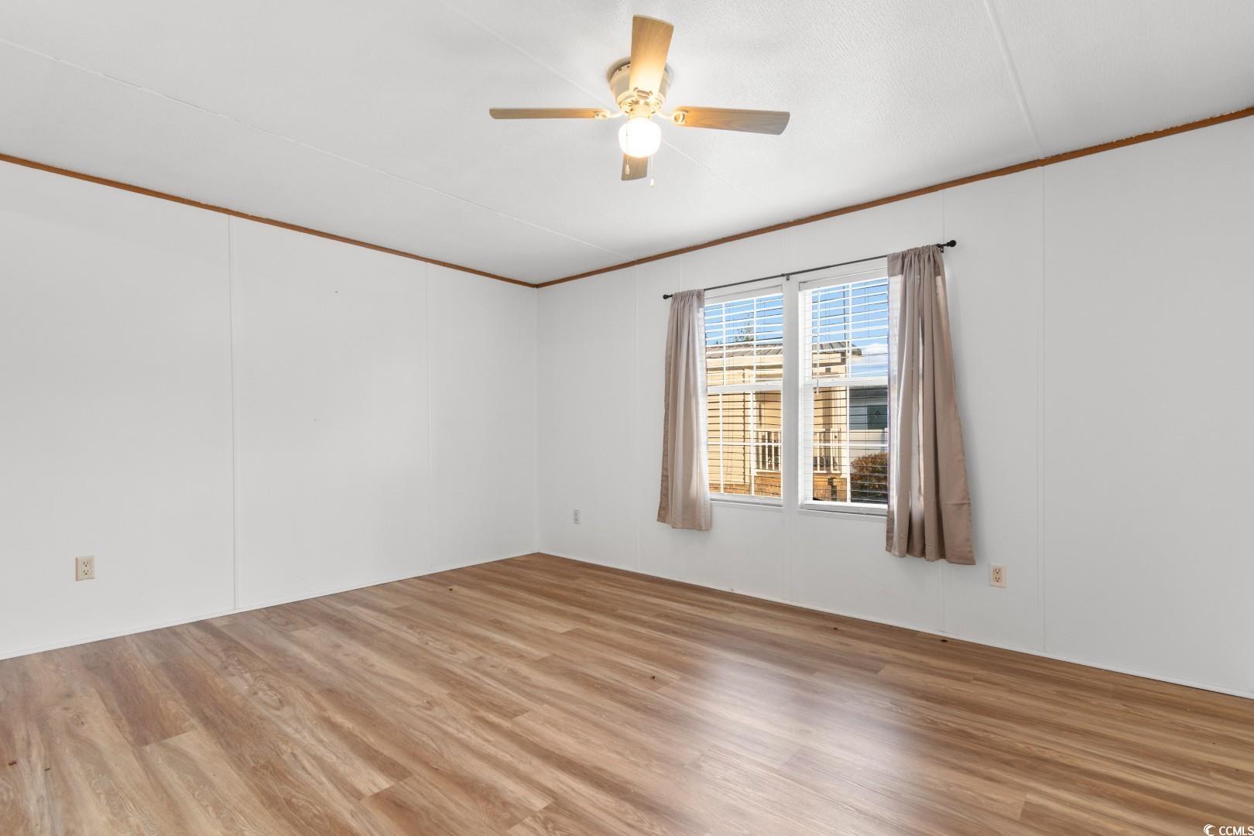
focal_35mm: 16
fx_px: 557
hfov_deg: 96.7
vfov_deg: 73.7
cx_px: 627
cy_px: 418
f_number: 4.8
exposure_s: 1
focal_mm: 11
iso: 100
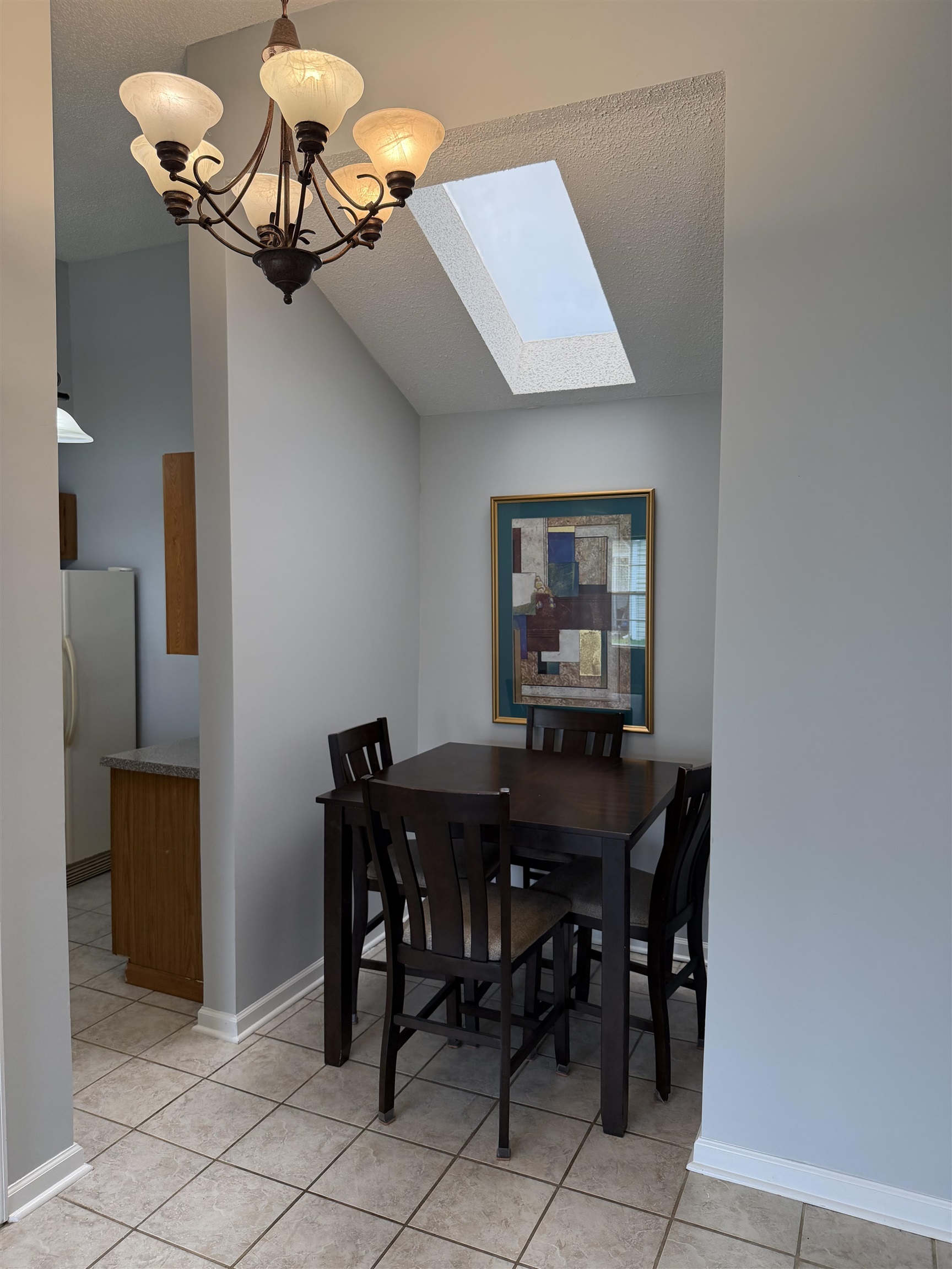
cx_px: 476
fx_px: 880
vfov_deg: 71.6
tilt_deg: -4.5
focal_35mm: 24
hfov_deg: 56.8
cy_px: 634
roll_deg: -0.6
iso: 200
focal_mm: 6.76
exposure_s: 1/208
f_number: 1.78
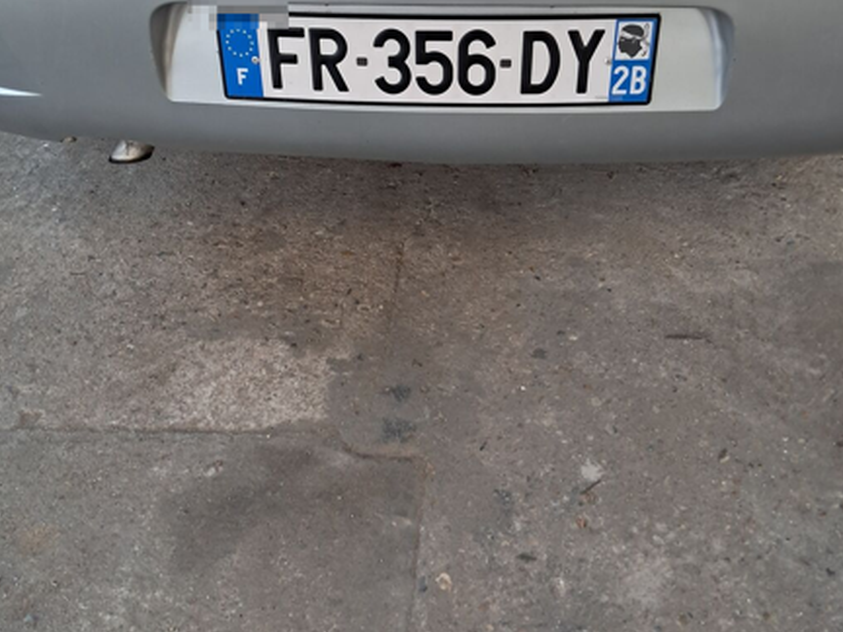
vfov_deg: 35.9
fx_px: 974
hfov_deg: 46.8
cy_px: 263
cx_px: 427
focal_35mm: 40
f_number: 1.8
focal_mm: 4
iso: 250
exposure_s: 1/50
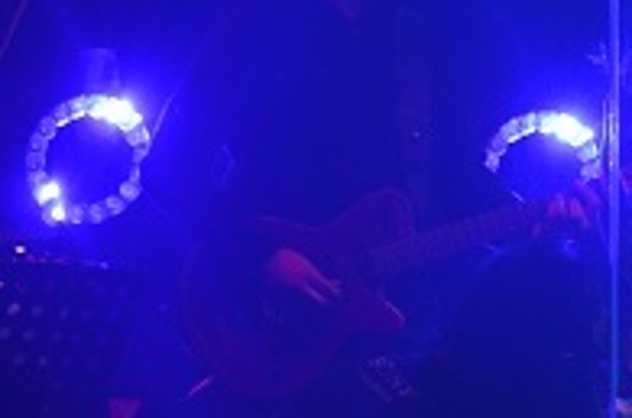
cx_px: 930
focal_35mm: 266
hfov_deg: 7.6
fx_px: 4658
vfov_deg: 5.1
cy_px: -13
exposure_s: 1/50
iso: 400
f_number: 5.6
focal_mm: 48
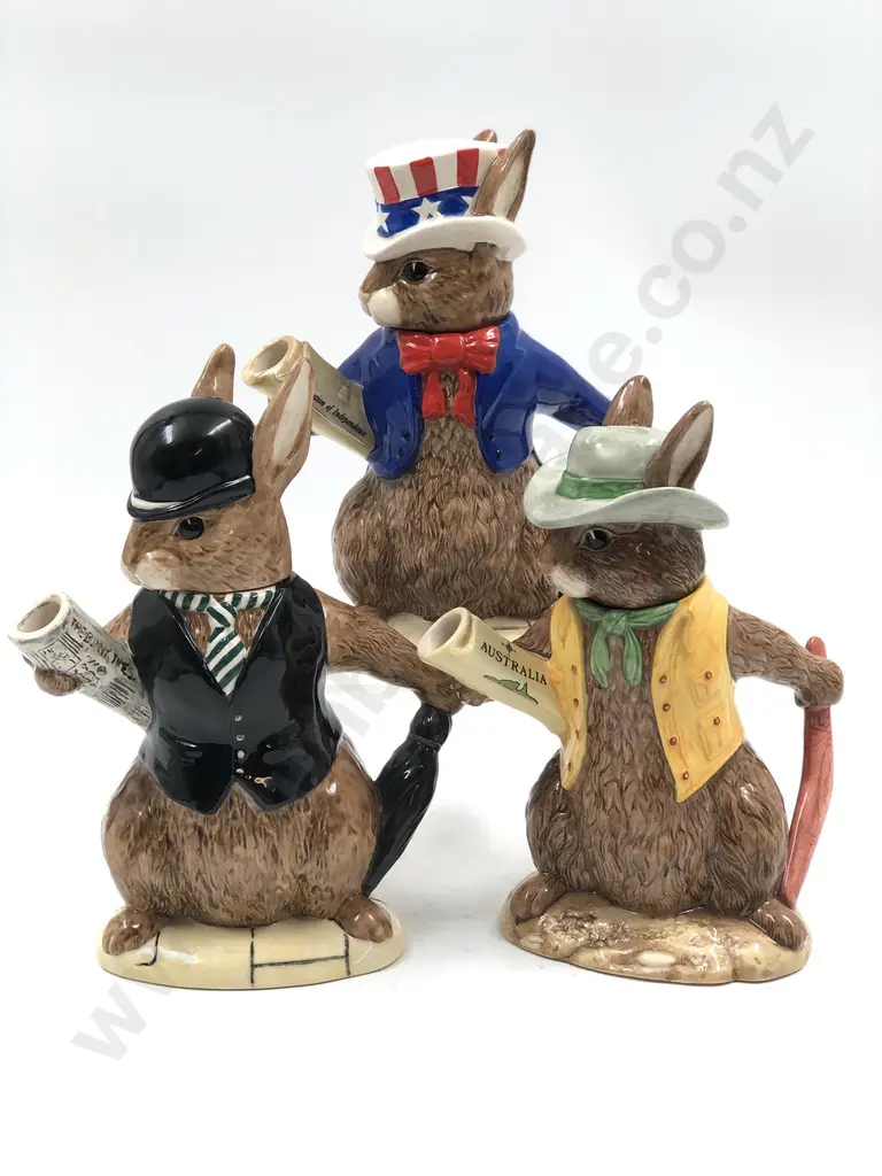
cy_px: 588
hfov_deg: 25.7
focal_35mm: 57
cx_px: 441
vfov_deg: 33.8
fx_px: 1936
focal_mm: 6.6
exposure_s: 1/100
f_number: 2.8
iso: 32
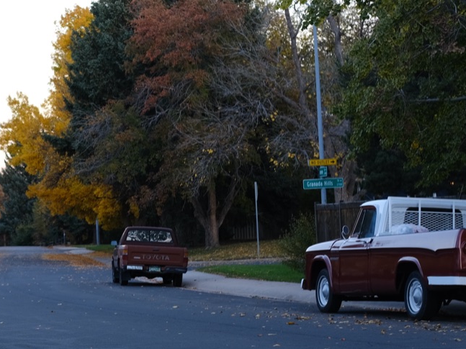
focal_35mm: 126
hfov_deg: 15.4
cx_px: 12
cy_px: 176
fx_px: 1696
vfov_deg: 11.8
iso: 160
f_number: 2.5
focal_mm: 35
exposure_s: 1/105
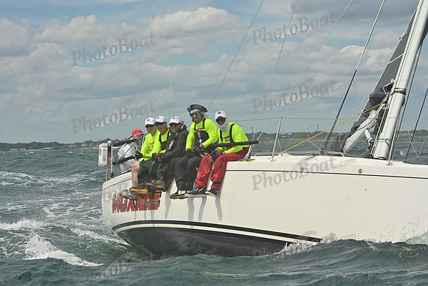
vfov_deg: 13.7
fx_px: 1189
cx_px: 214
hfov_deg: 20.4
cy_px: 143
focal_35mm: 100
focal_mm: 100
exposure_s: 1/1250
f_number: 14
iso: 320
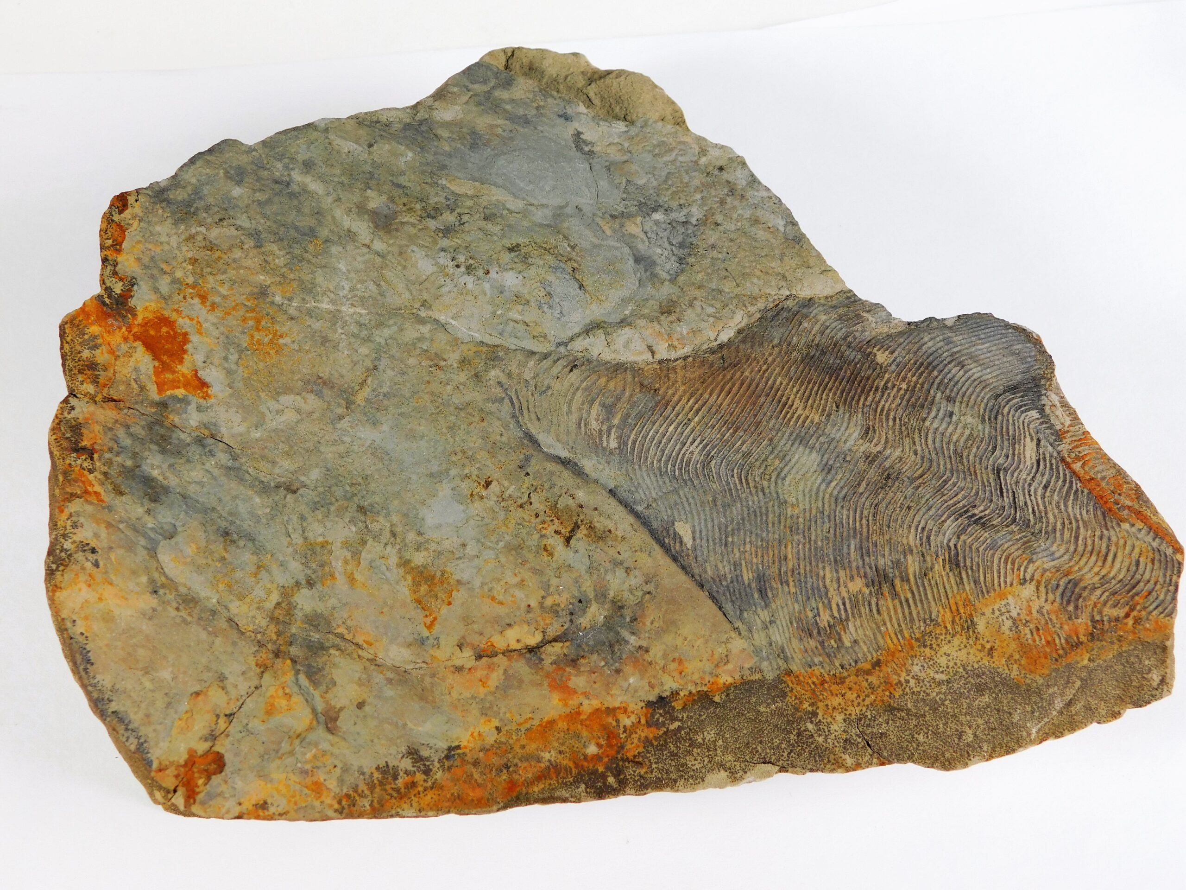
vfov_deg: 32.2
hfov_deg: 42.1
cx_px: 593
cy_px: 445
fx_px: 1542
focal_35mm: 45
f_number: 3.7
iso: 125
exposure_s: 1/200
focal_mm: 8
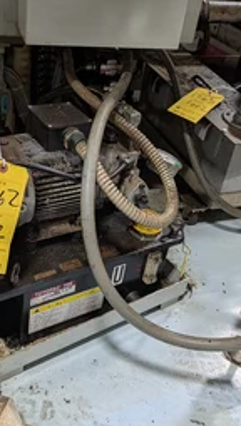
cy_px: 240
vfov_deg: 49.2
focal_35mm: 41
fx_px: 464
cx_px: 94
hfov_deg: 29.0
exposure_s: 1/526
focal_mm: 6.9
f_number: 1.68
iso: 687
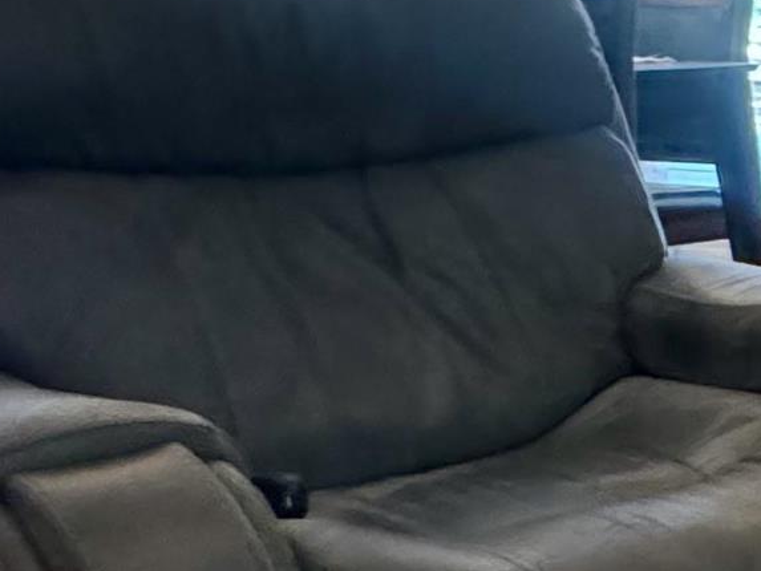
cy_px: 341
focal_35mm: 75
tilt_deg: -12.7
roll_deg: -1.2
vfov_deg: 19.6
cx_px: 1849
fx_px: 1649
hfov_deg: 14.9
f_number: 2.2
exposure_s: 1/60
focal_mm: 2.22
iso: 1250
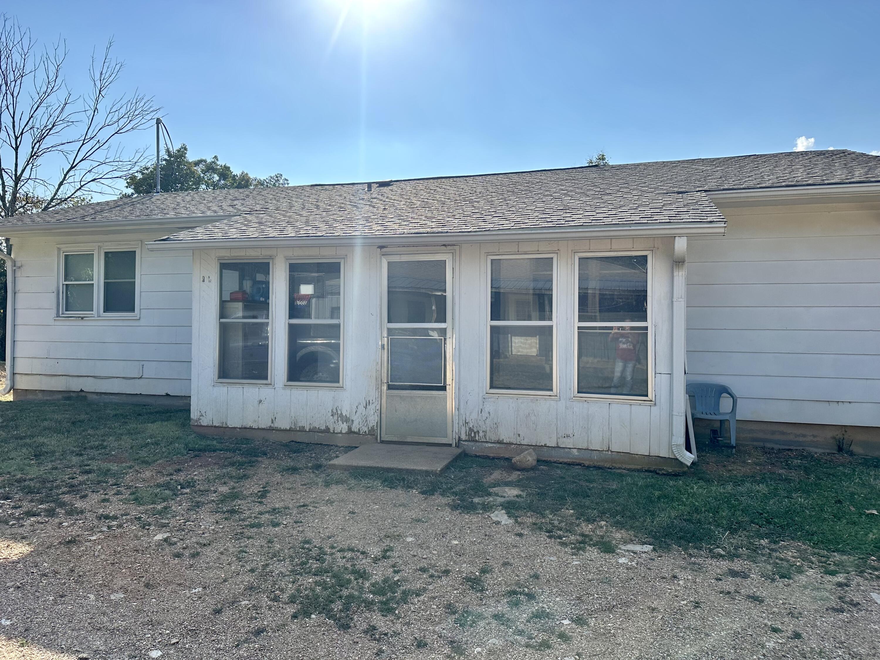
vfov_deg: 56.8
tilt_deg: +0.1
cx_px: 440
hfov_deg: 71.6
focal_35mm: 24
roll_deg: -0.7
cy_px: 330
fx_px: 610
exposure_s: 1/4348
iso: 80
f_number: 1.78
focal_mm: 6.86
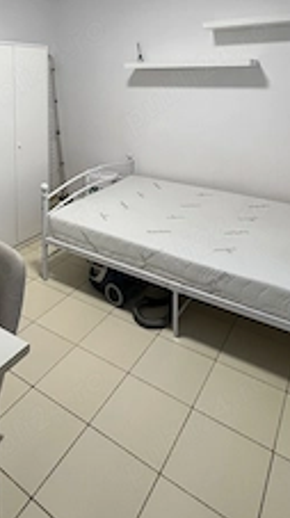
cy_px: 110
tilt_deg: -3.8
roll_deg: +1.5
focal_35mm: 25
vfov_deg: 67.7
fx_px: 343
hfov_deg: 45.2
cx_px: 100
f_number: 1.8
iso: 250
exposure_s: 1/100
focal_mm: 1.57
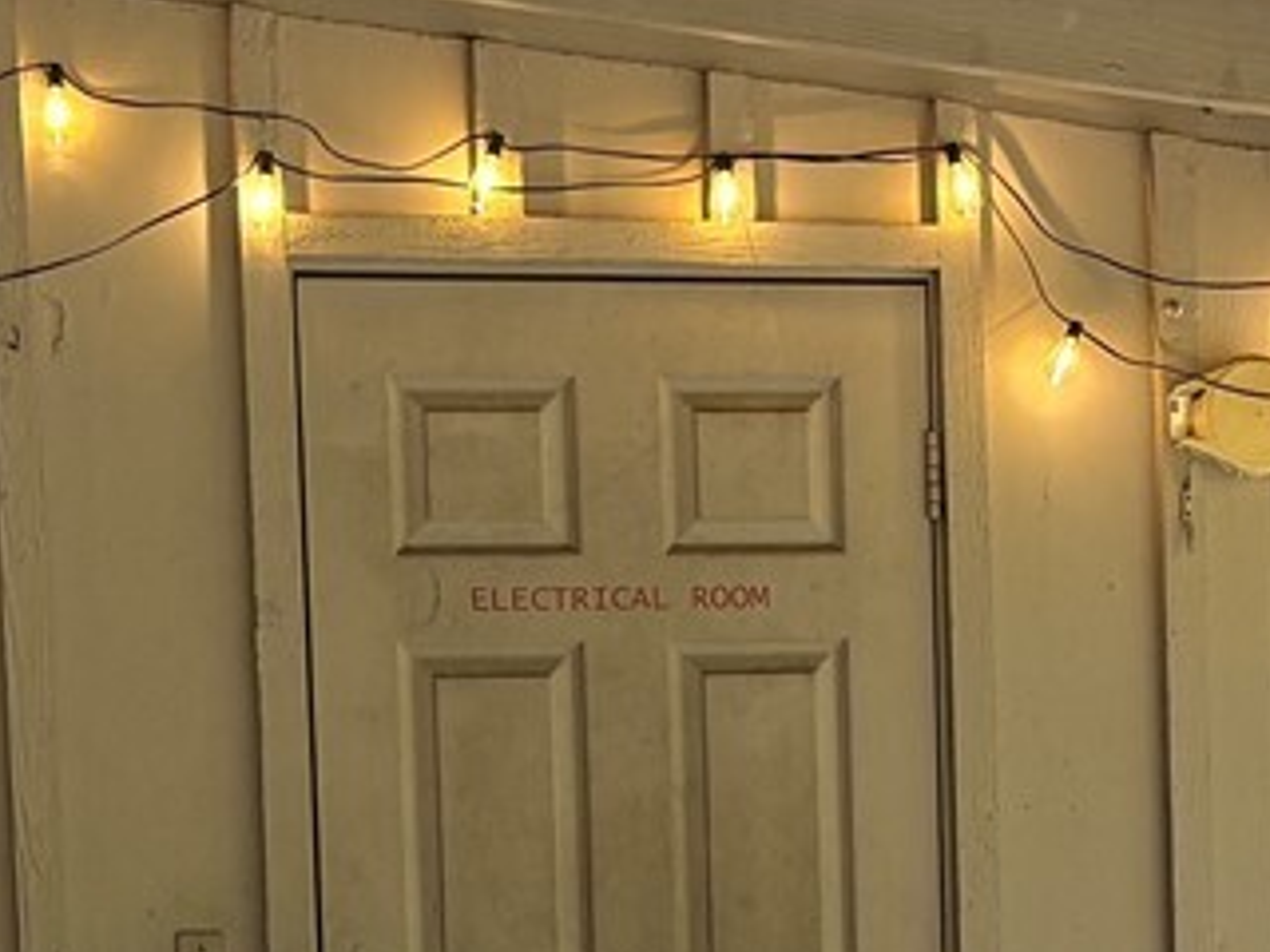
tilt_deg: -4.2
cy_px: 1166
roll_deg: +1.4
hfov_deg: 15.1
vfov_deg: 11.2
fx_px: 4769
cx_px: 1000
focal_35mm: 130
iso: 80
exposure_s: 1/120
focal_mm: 5.96
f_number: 1.6
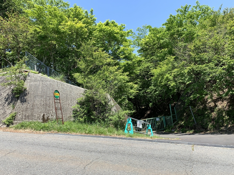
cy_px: 88
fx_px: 176
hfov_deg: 67.3
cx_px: 117
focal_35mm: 26
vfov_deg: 53.1
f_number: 1.8
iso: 25
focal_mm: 4.25
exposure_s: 1/954
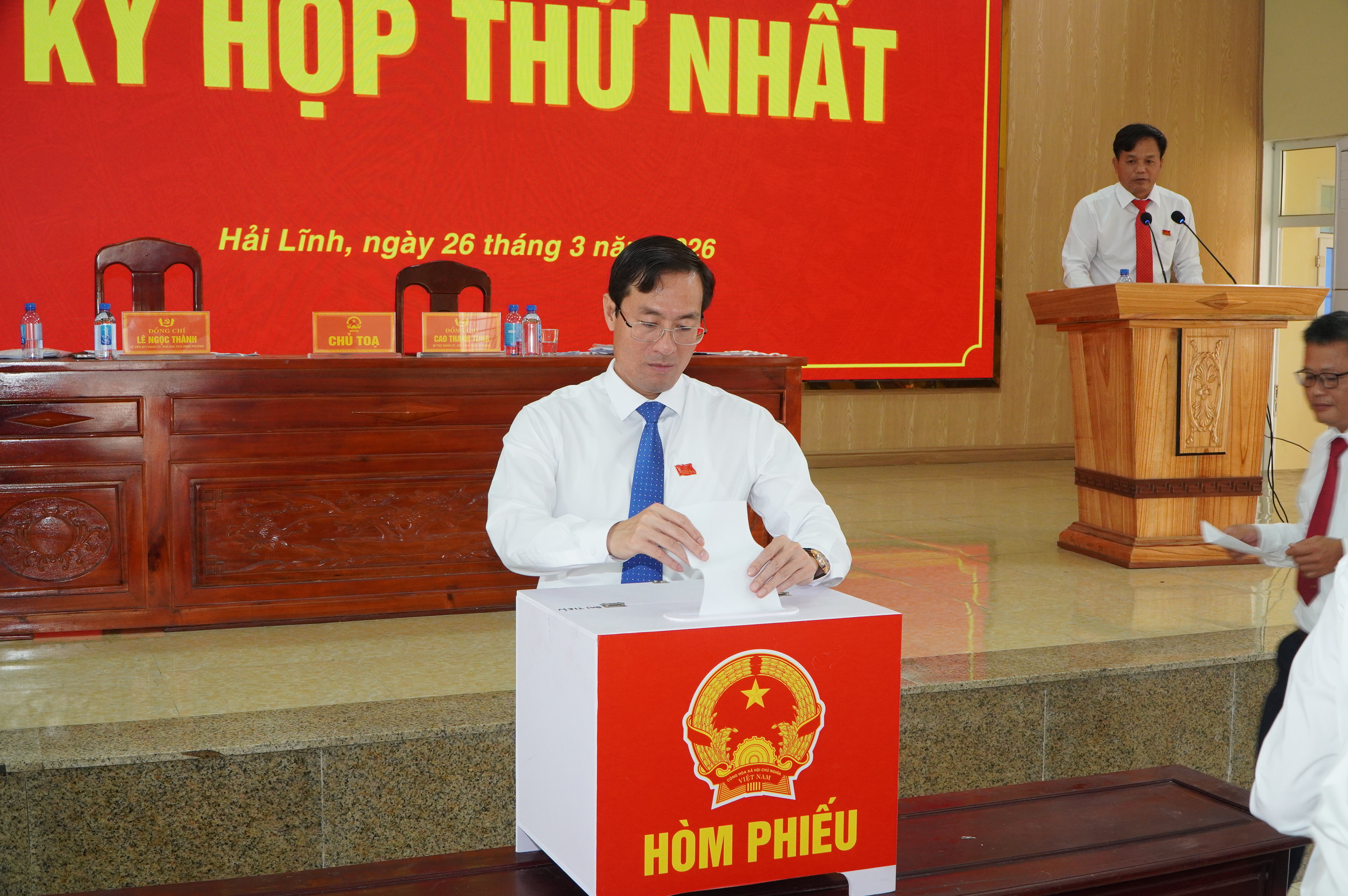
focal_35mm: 39
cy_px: 448
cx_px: 674
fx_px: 1459
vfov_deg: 34.1
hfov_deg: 49.6
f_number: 8
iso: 1250
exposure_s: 1/60
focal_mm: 26
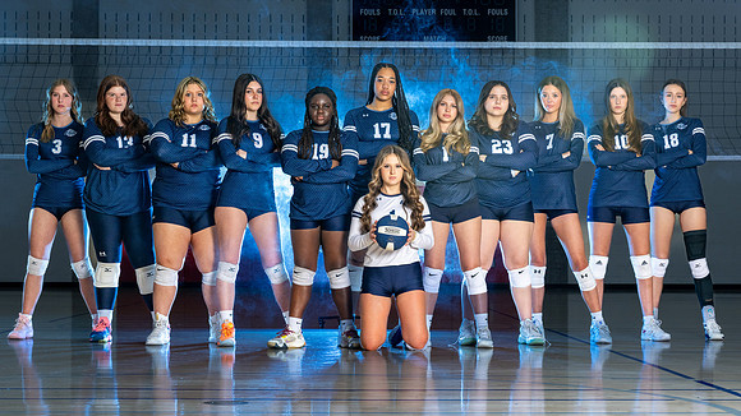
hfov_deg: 27.6
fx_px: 1510
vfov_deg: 15.7
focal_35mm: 77
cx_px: 379
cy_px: 232
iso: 400
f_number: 9
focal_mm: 70
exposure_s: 1/125
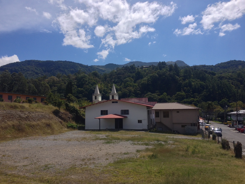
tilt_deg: +2.7
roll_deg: +1.6
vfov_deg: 40.7
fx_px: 248
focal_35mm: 35
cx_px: 122
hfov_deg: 52.6
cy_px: 92
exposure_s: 1/2045
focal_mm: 4.28
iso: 50
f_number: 2.4
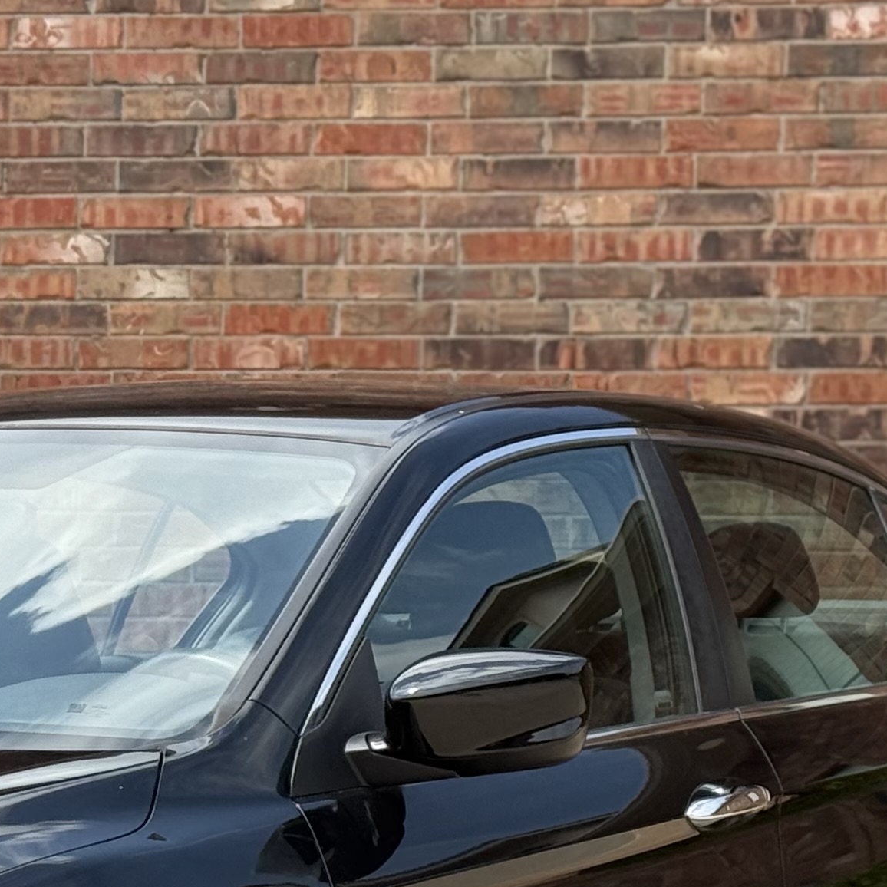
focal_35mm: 148
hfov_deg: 11.6
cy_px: 923
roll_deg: -0.8
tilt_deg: -2.9
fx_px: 4291
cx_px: -110
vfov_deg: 11.7
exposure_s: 1/2494
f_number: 1.78
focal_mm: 6.76
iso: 64
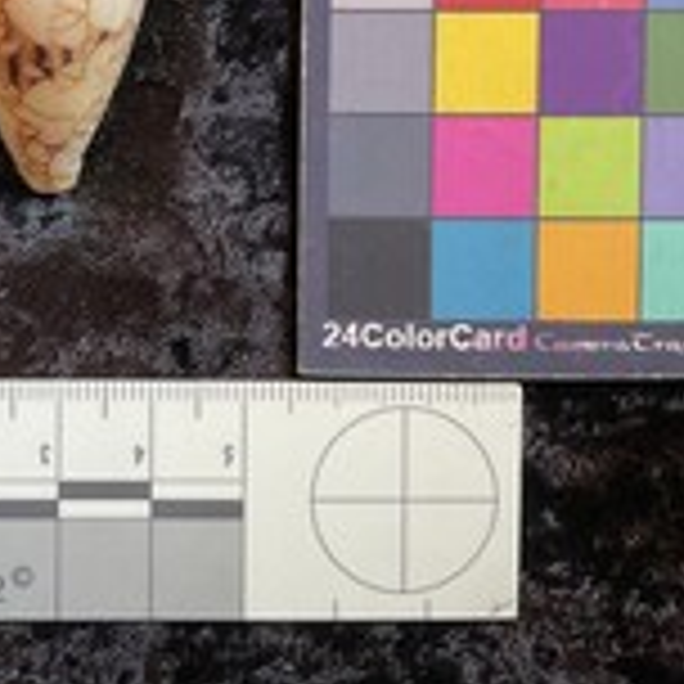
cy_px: 106
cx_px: 68
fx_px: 1319
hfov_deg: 28.0
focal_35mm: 59
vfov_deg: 28.3
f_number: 1.8
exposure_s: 1/50
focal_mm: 3
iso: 80
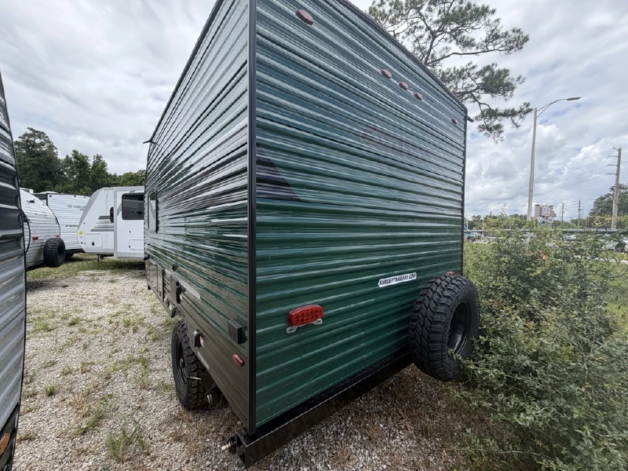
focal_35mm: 14
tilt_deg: -1.5
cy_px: 236
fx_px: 254
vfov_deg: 85.7
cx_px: 314
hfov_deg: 102.1
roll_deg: -1.5
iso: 32
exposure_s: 1/770
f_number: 2.2
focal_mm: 2.22
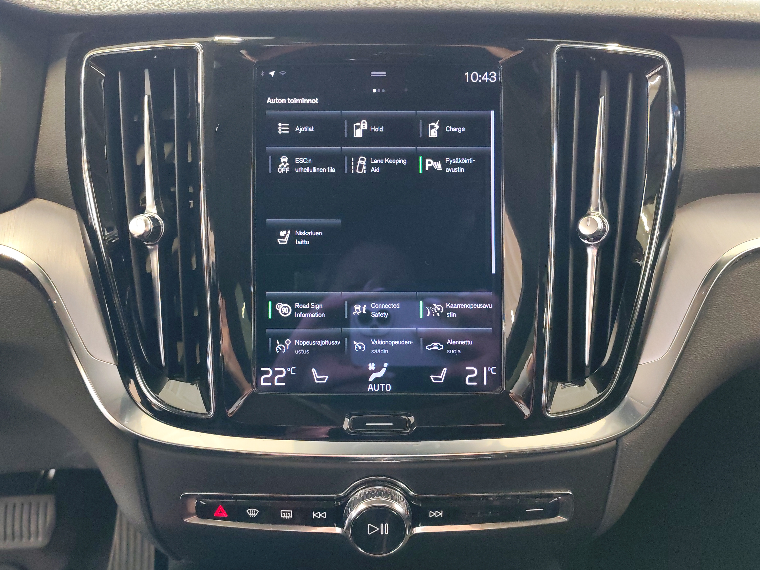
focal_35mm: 33
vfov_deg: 42.9
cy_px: 285
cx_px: 380
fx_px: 725
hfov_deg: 55.4
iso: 1600
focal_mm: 6.12
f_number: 1.9
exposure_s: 1/50
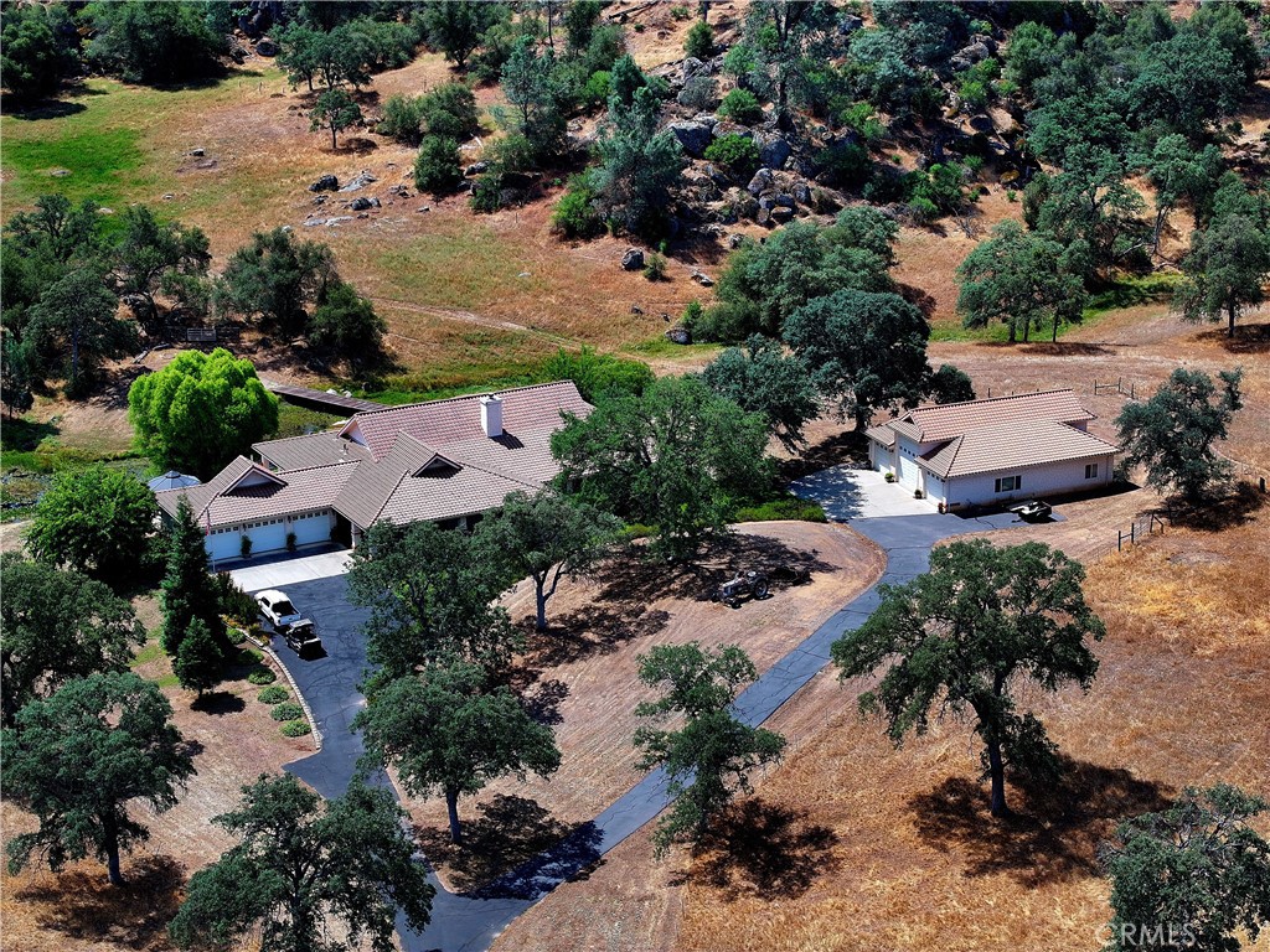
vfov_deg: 21.0
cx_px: 635
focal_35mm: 70
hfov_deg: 27.8
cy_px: 476
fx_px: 2568
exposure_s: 1/60.2
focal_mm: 19.35
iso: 100
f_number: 2.8
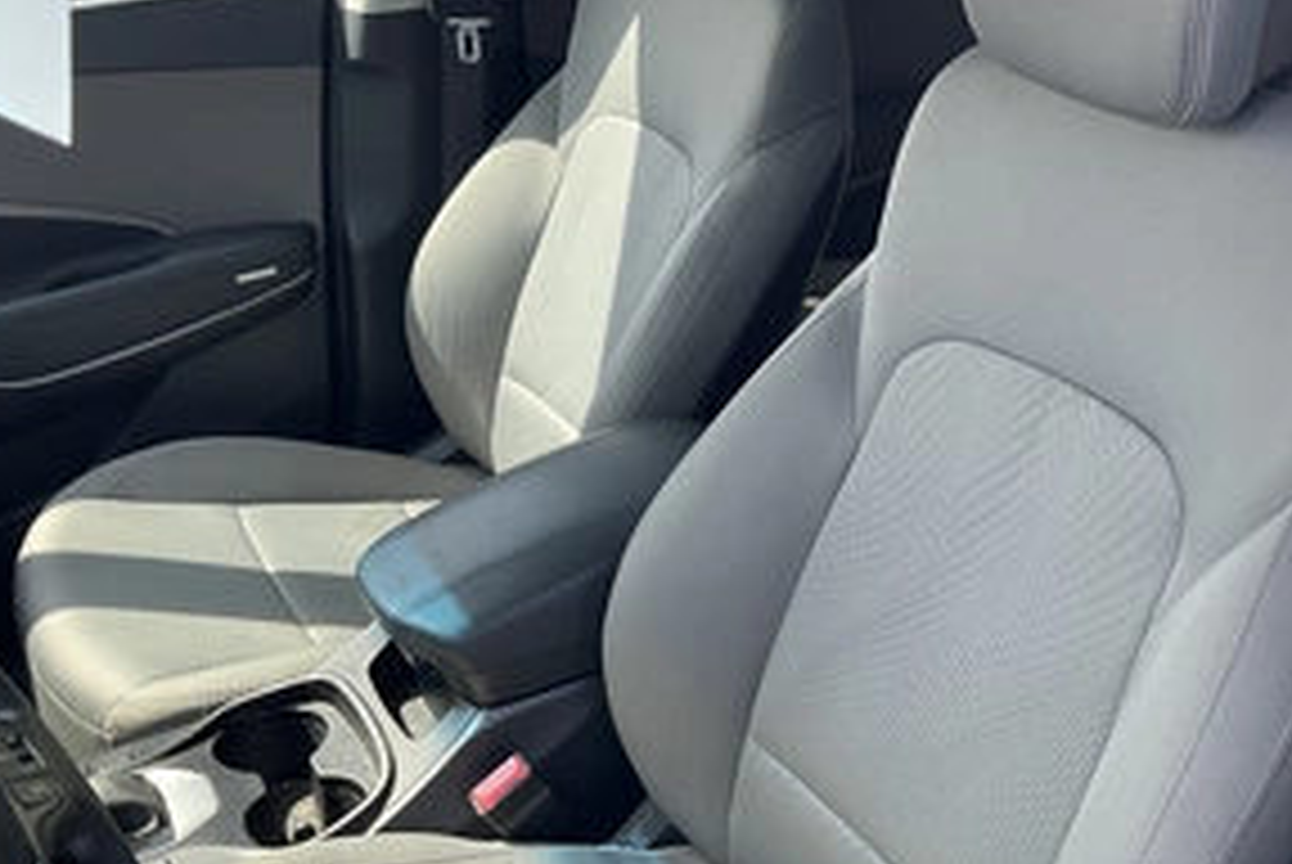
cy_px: 446
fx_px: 1509
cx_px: 873
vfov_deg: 32.0
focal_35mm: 42
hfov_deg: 45.6
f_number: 1.8
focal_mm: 3
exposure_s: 1/200
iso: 20
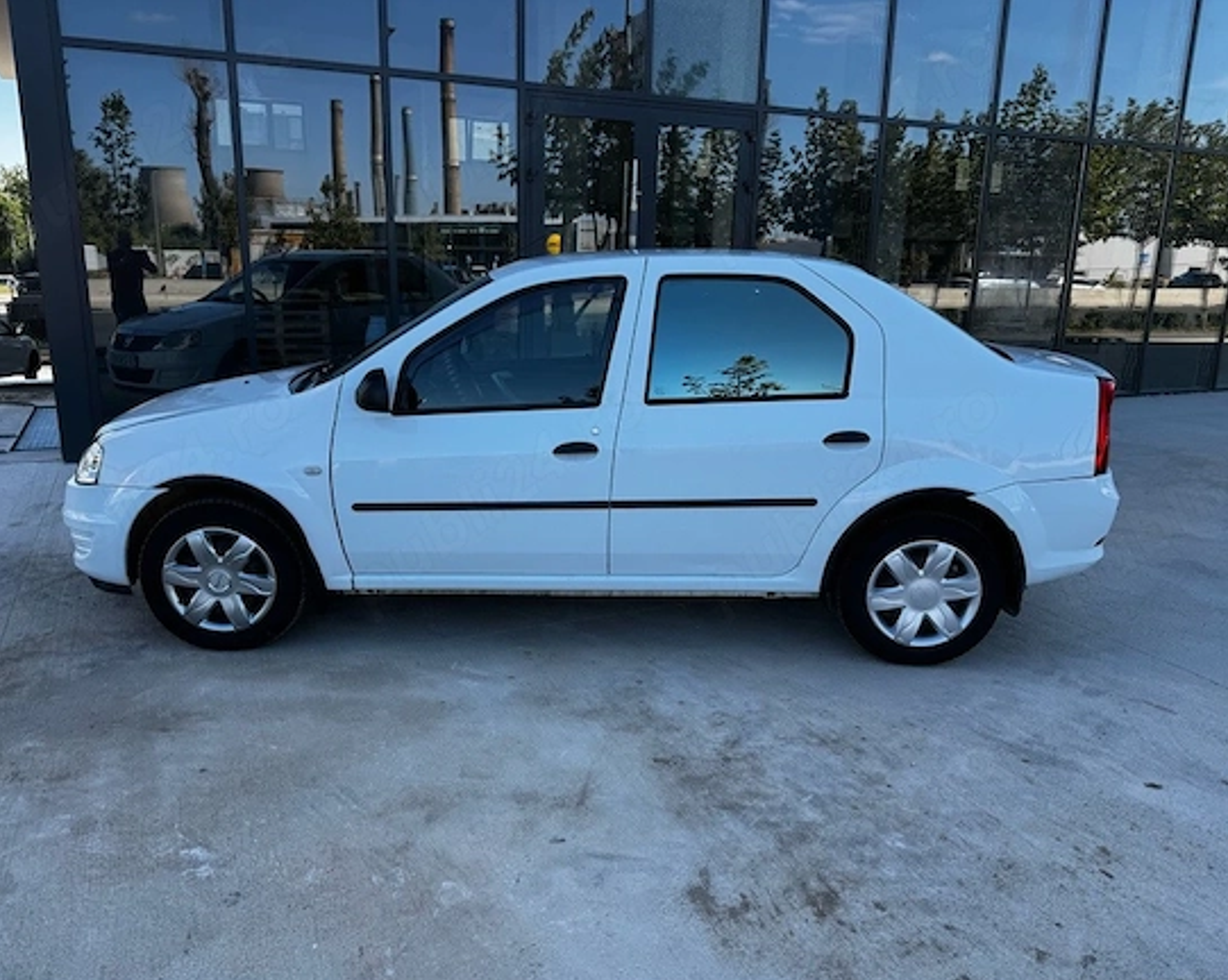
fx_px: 944
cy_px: 508
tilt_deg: -14.7
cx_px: 588
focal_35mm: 26
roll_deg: -0.9
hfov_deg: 66.0
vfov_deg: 54.9
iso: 80
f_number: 1.78
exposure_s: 1/1261
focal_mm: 6.76
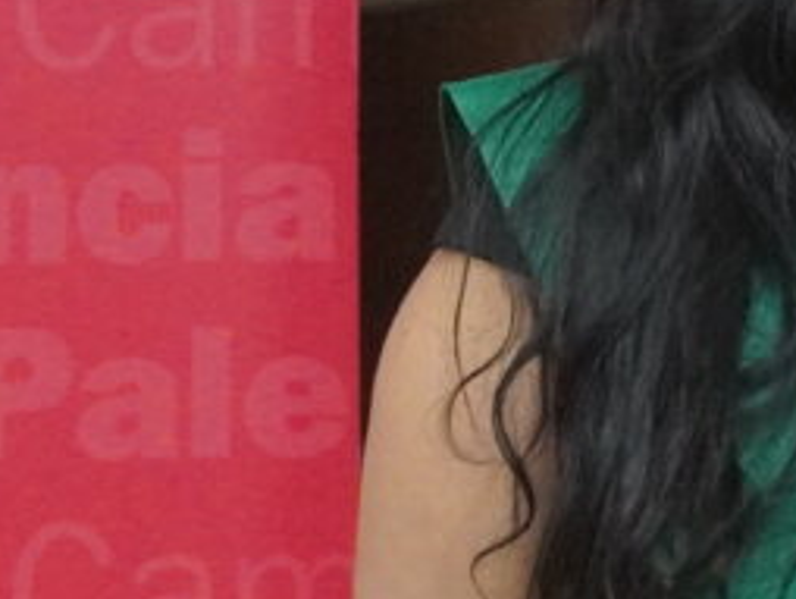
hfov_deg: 10.8
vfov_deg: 8.1
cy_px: -111
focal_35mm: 181
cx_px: 743
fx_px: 4176
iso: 5000
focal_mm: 25
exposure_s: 1/160
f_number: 4.5
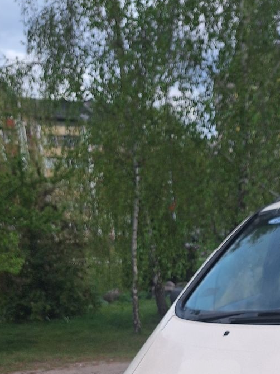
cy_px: 422
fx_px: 593
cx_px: 257
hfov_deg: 25.7
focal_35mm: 55
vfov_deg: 30.8
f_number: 1.8
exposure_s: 1/50
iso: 50
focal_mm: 5.54
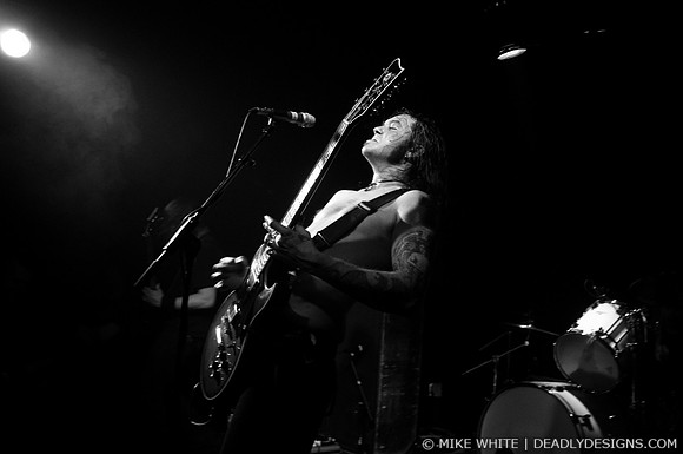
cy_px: 227
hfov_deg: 62.0
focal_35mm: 30
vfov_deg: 43.5
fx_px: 568
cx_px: 342
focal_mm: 20
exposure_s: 1/60
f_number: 2.8
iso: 1250
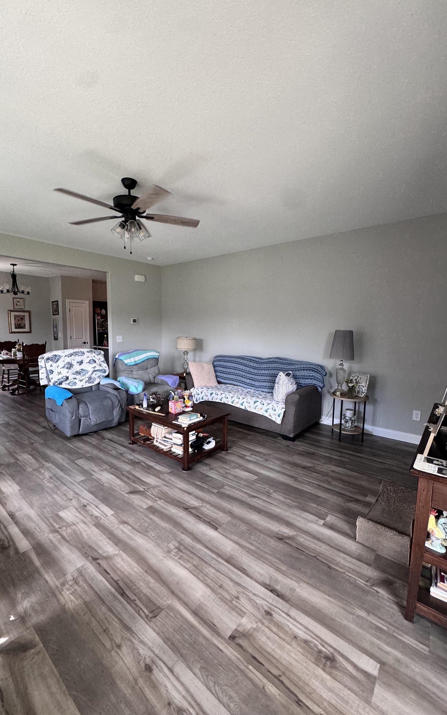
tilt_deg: -6.1
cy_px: 355
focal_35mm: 15
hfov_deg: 74.8
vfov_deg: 101.5
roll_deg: -0.5
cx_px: 219
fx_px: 292
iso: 125
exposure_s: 1/99
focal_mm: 2.22
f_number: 2.2
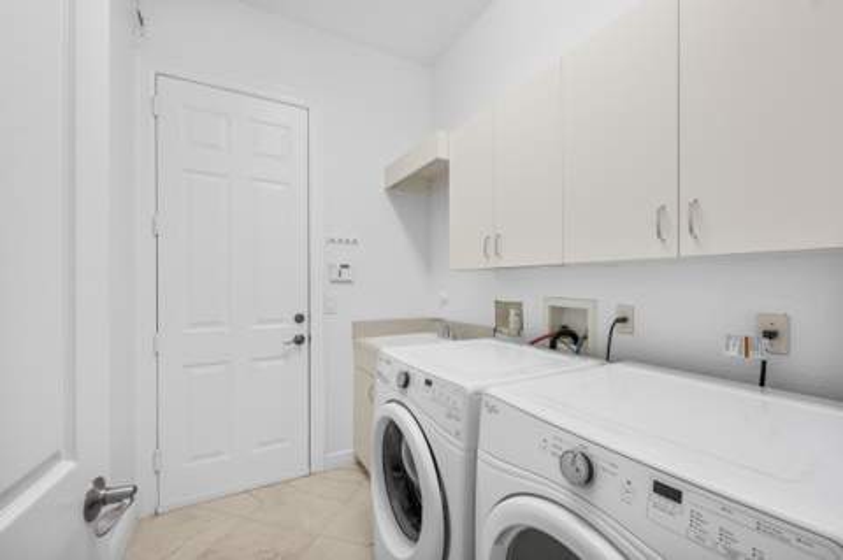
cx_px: 422
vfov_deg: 81.1
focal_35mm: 14
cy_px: 280
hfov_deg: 104.3
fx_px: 327
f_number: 7.1
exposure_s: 1/10
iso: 500
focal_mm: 14
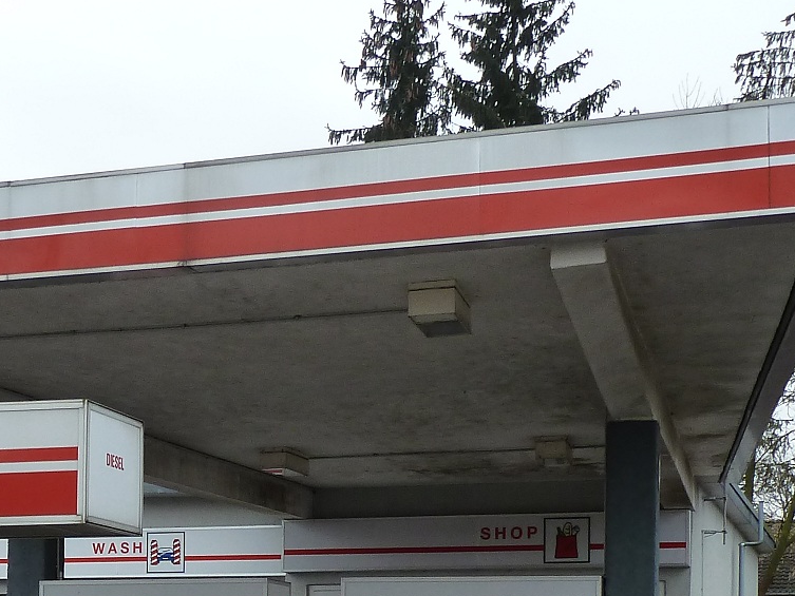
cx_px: 186
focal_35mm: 77
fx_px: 1769
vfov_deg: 18.4
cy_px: 658
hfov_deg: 25.0
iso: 125
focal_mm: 4.7
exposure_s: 1/125
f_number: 4
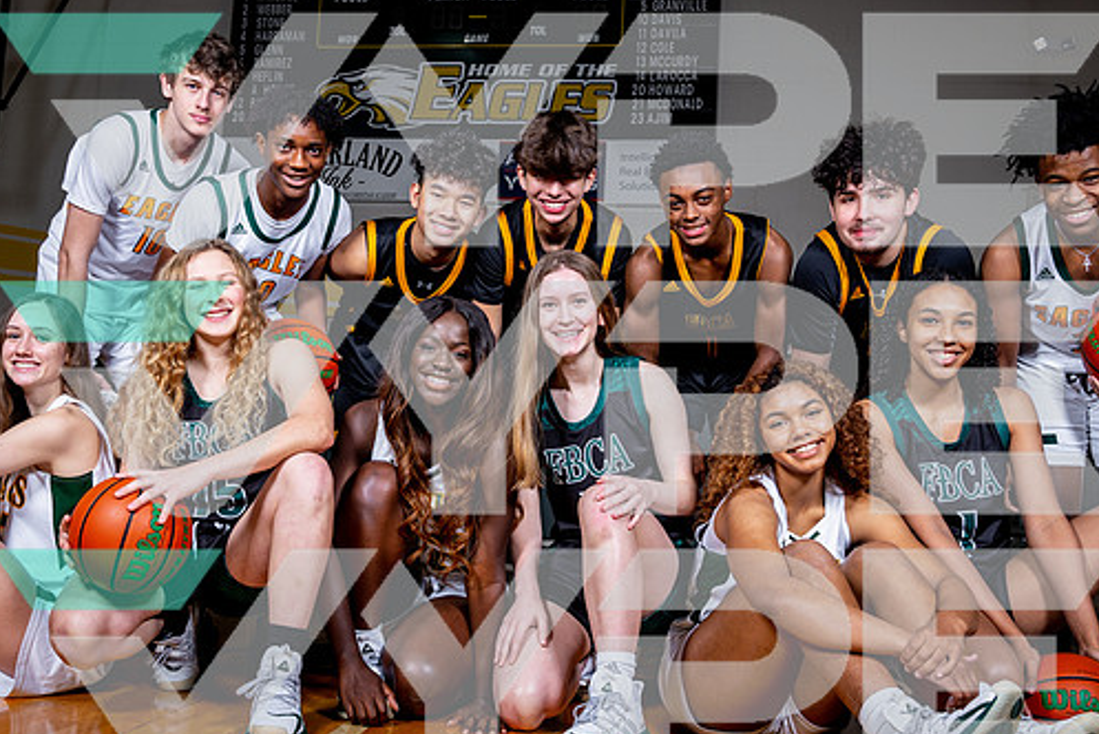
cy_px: 413
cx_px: 485
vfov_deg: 35.9
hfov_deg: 51.7
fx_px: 1130
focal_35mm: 37
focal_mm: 25
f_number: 6.3
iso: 100
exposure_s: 1/250
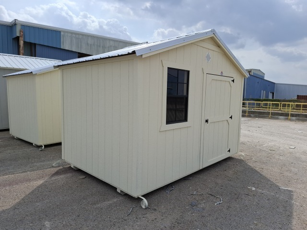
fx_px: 204
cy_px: 115
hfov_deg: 73.9
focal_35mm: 23
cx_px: 154
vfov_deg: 58.9
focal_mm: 5.54
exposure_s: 1/3636
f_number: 1.8
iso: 50
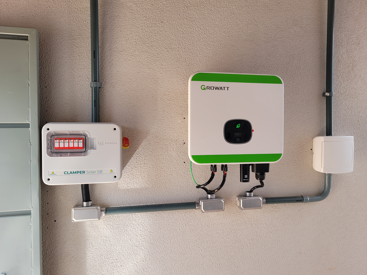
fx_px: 286
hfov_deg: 65.3
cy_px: 137
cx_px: 185
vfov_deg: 51.4
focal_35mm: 27
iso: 40
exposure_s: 1/195
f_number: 1.8
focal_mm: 5.4
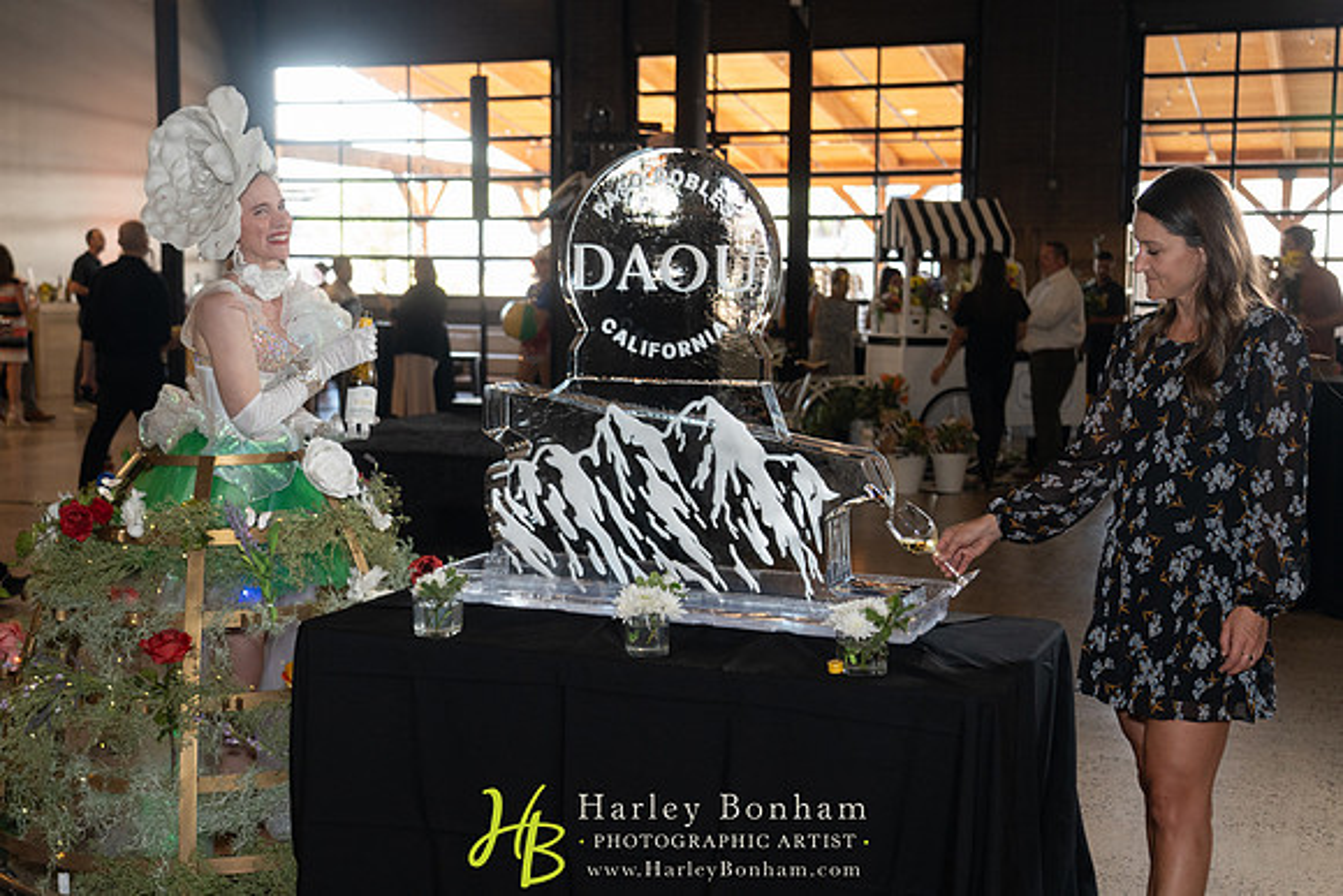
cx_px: 672
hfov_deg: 42.7
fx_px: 1716
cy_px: 448
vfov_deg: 29.3
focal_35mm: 46
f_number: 4
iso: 1250
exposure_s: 1/100
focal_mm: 46
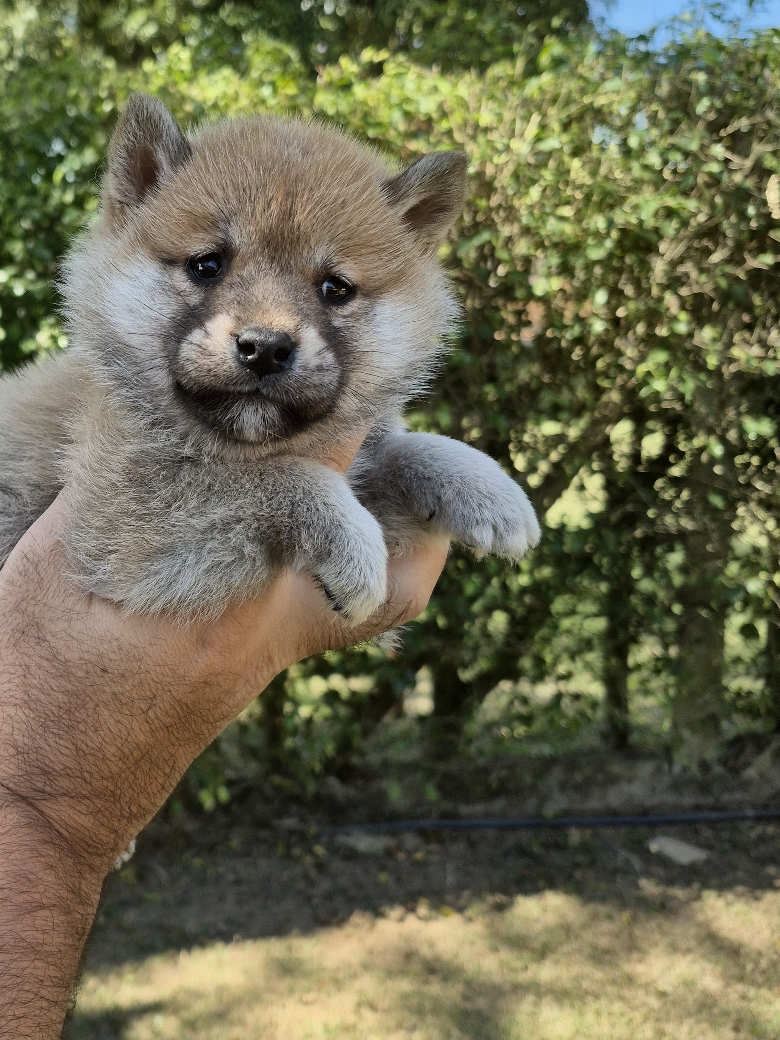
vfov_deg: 48.9
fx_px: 1142
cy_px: 475
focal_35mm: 38
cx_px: 161
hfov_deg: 36.5
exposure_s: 1/503
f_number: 1.8
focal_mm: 5.4
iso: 25
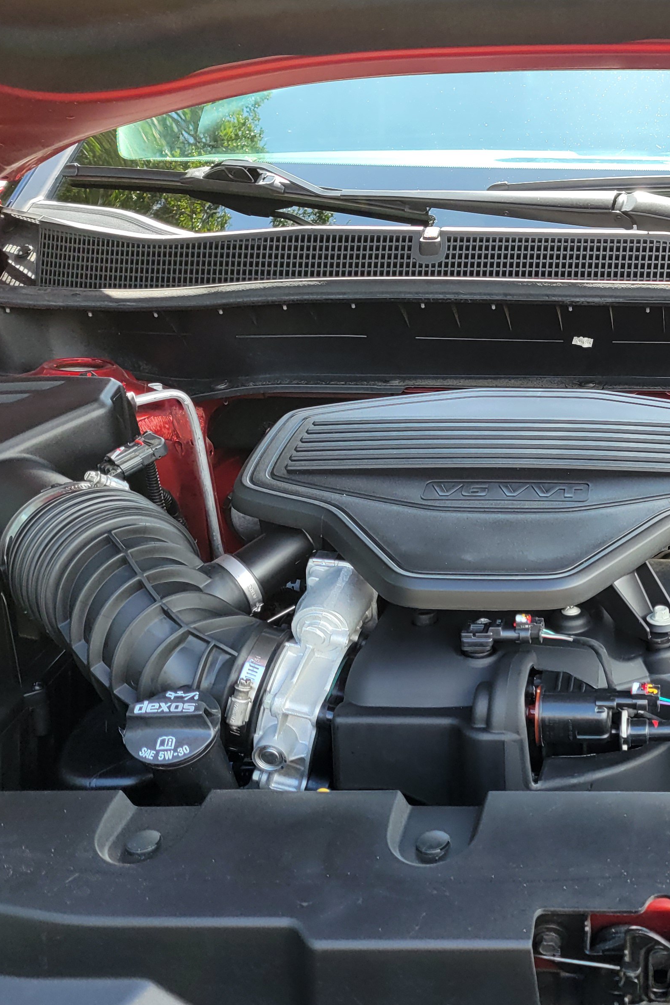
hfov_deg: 27.2
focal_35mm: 46
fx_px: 1284
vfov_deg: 42.7
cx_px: 704
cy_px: 444
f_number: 1.8
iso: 40
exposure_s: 1/224
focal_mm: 5.4
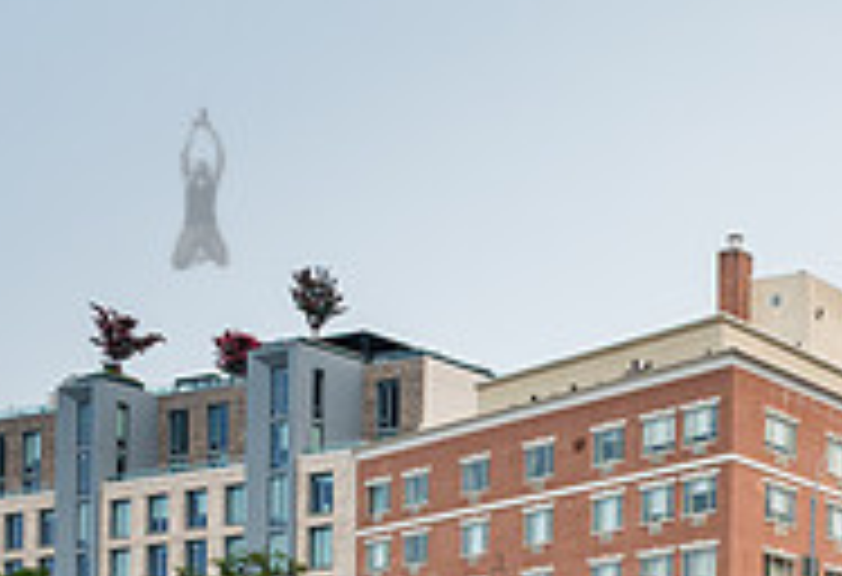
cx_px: 1120
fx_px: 1792
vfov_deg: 16.7
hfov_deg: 23.2
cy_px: 855
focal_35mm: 76
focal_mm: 24
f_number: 4
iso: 200
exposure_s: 1/1250
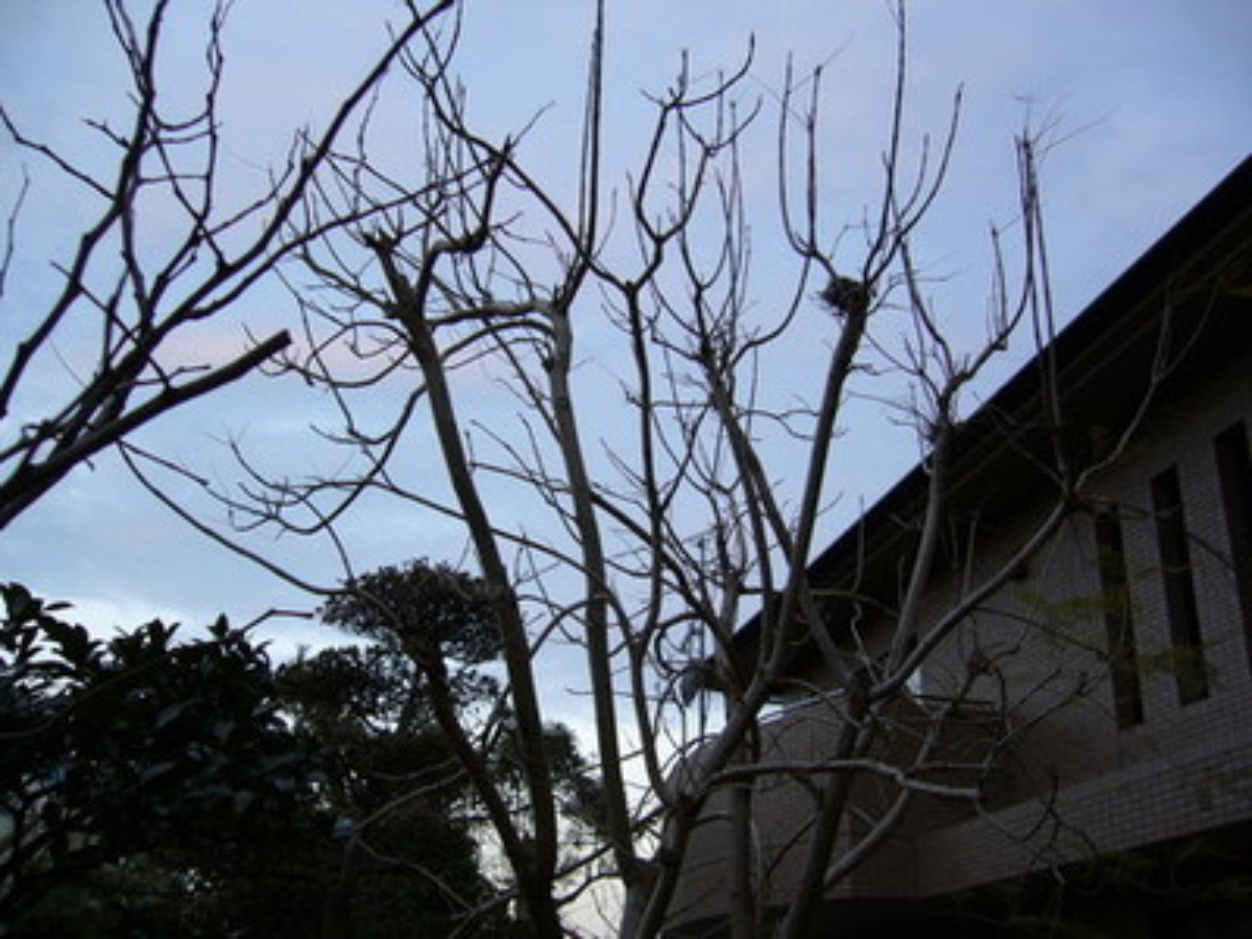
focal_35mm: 35
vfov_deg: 40.7
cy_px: 470
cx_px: 626
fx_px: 1266
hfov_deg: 52.6
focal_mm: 5.8
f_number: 2.8
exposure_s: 1/50
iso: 80
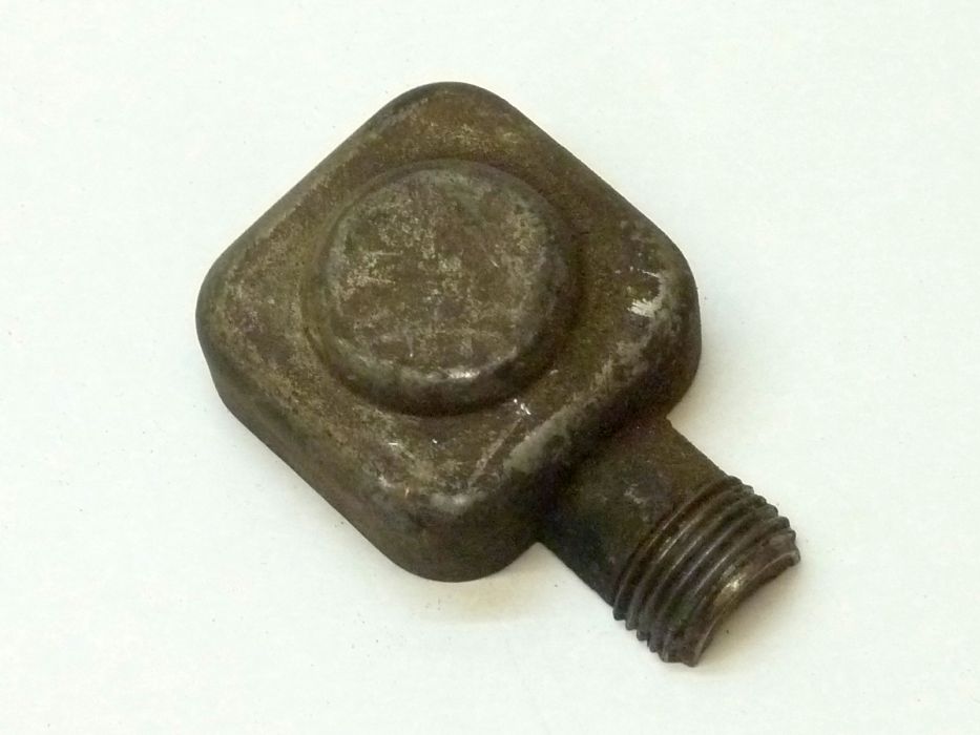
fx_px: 1472
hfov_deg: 36.8
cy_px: 368
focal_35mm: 52
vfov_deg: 28.0
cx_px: 490
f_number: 3.8
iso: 400
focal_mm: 8.5
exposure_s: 1/30
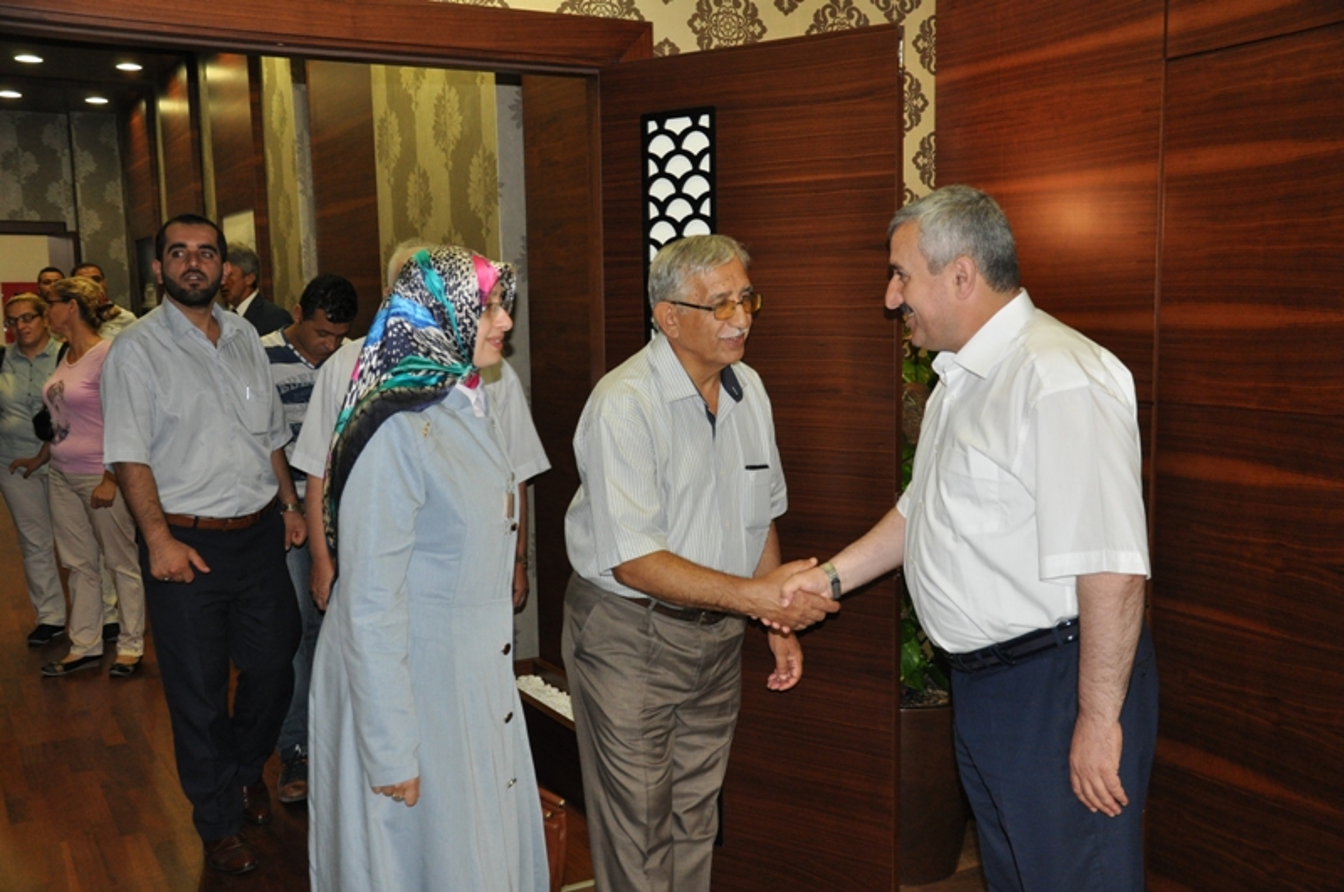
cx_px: 672
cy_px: 446
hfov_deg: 51.3
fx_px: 1398
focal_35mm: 38
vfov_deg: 35.4
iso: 800
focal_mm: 25
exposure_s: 1/60
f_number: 4
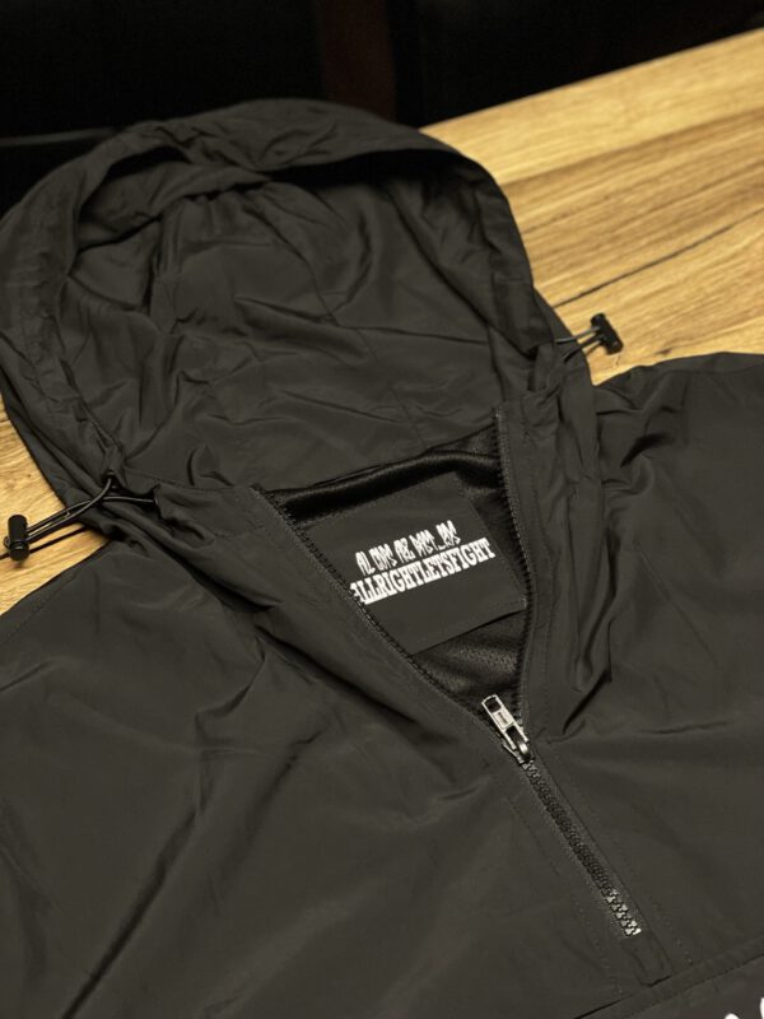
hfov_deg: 28.0
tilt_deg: -51.9
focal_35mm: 52
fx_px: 1530
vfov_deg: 36.8
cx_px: 382
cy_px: 510
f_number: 2
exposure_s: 1/40
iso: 320
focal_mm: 6
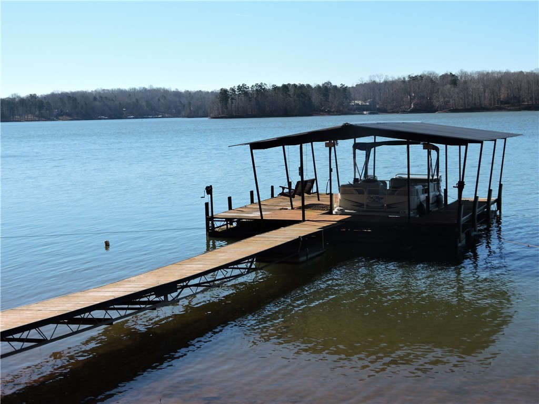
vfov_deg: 26.6
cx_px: 270
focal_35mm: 55
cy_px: 202
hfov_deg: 34.9
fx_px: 856
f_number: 4
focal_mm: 9.9
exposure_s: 1/800
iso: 100
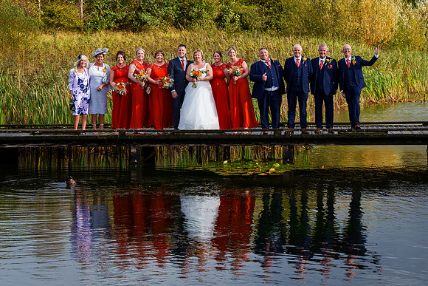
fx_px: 1188
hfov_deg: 20.4
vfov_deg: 13.6
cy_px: 52
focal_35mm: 100
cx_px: 205
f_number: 4.5
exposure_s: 1/1000
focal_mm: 50
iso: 250
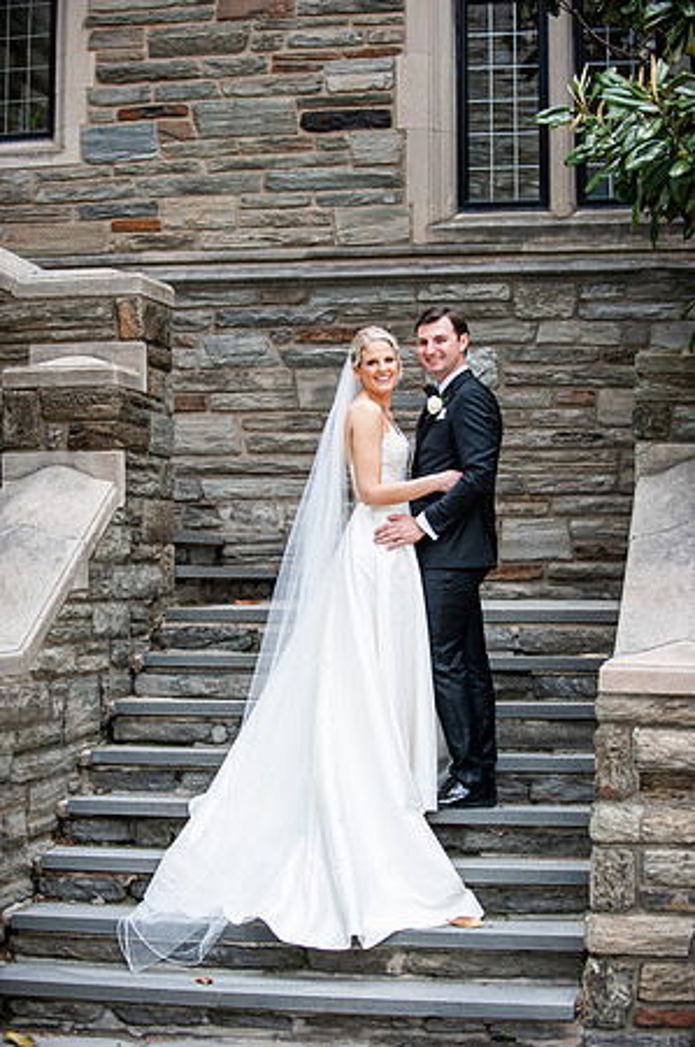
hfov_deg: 18.1
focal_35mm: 75
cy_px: 524
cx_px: 348
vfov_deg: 27.0
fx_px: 2177
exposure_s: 1/4000
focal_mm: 75
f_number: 2.8
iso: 1600
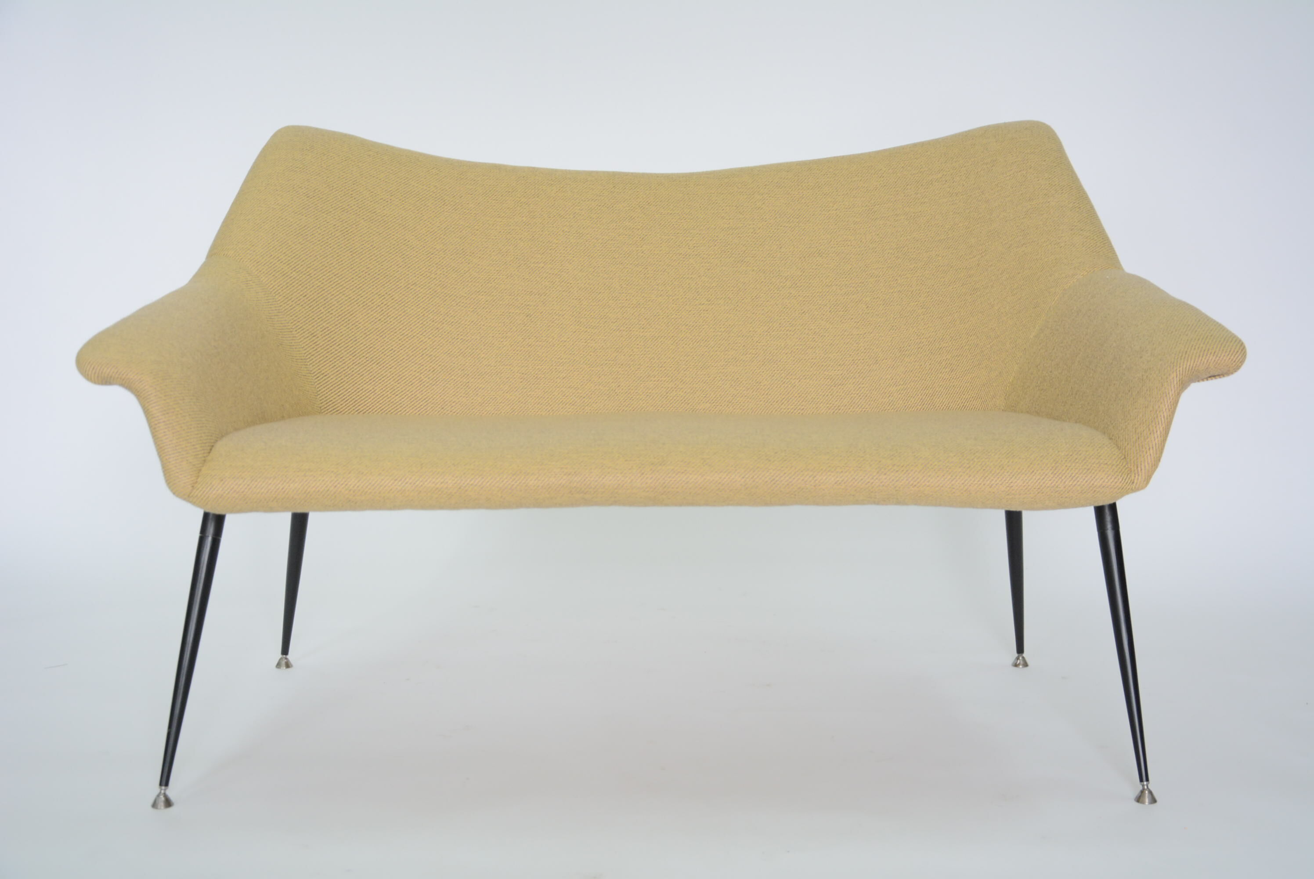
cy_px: 440
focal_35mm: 45
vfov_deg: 29.9
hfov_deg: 43.6
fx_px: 1644
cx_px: 657
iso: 800
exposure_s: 1/50
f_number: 4.2
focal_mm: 30
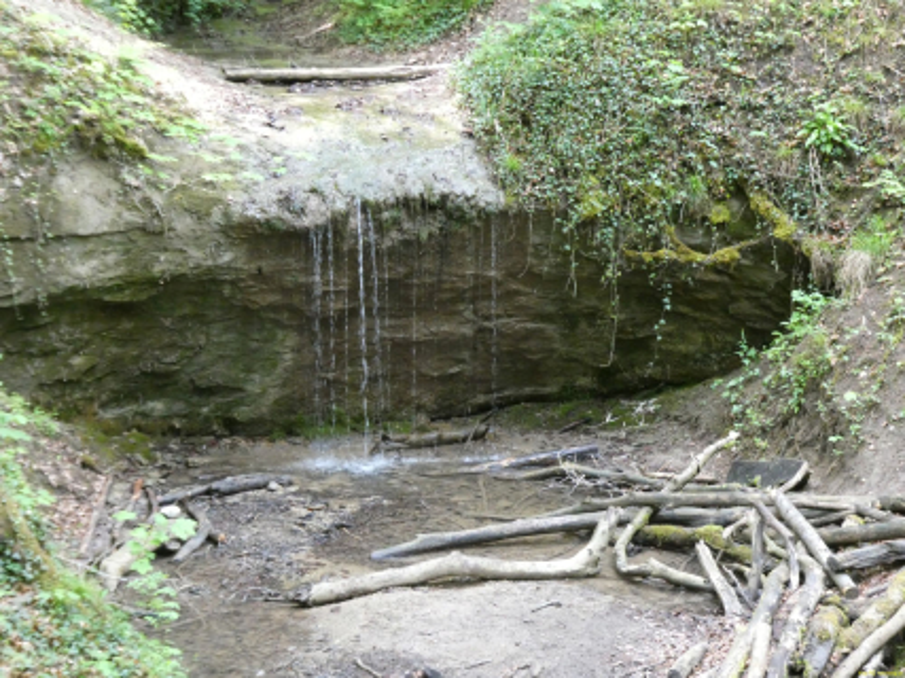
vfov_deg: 17.6
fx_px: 2195
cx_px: 452
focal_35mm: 84
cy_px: 339
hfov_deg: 23.3
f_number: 4.8
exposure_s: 1/80
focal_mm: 15
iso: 1000
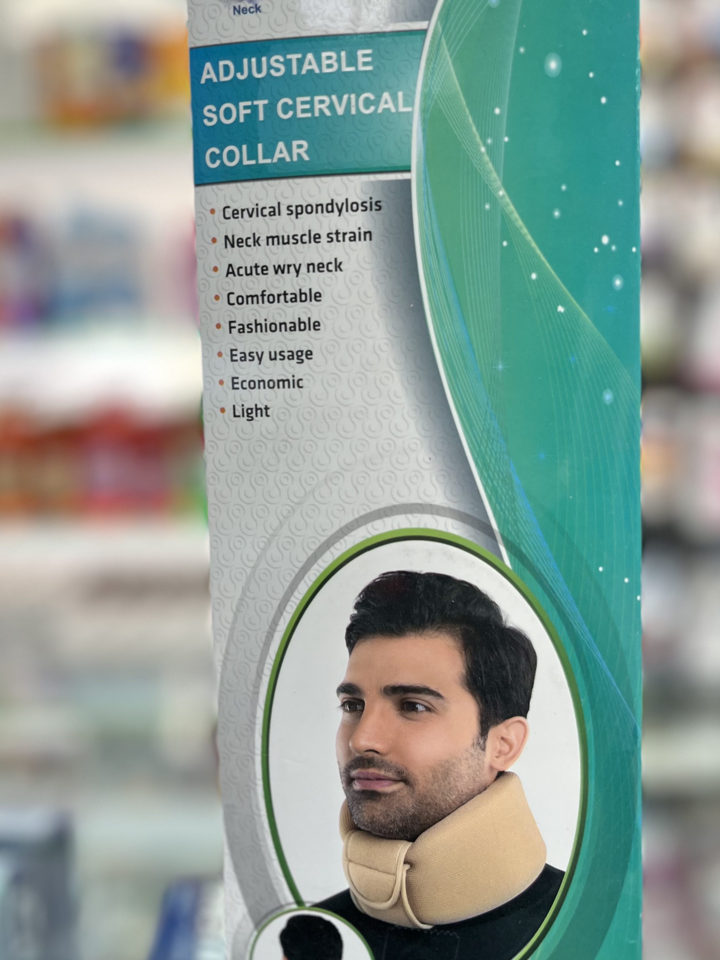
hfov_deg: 44.1
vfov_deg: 56.7
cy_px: 436
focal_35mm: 32
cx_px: 393
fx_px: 887
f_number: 1.6
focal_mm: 5.1
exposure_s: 1/100
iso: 64
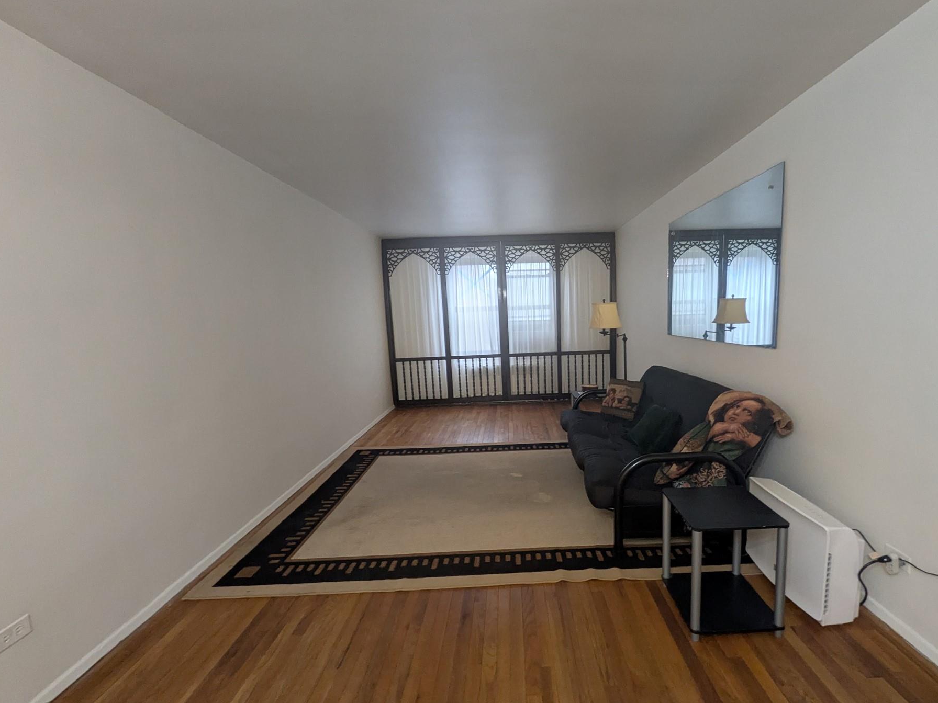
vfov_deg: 78.1
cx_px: 522
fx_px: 434
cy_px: 366
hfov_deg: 94.1
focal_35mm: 16
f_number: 2.2
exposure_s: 1/40
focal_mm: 1.83
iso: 147
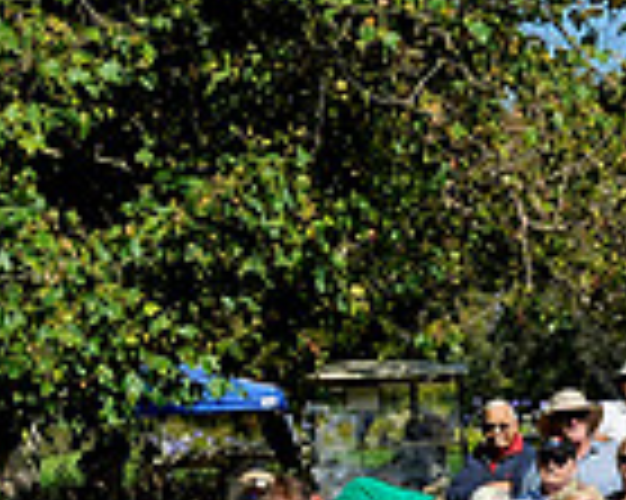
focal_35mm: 336
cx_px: -311
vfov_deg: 4.6
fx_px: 6221
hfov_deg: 5.7
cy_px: 626
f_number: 11
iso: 200
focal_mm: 86
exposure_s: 1/320
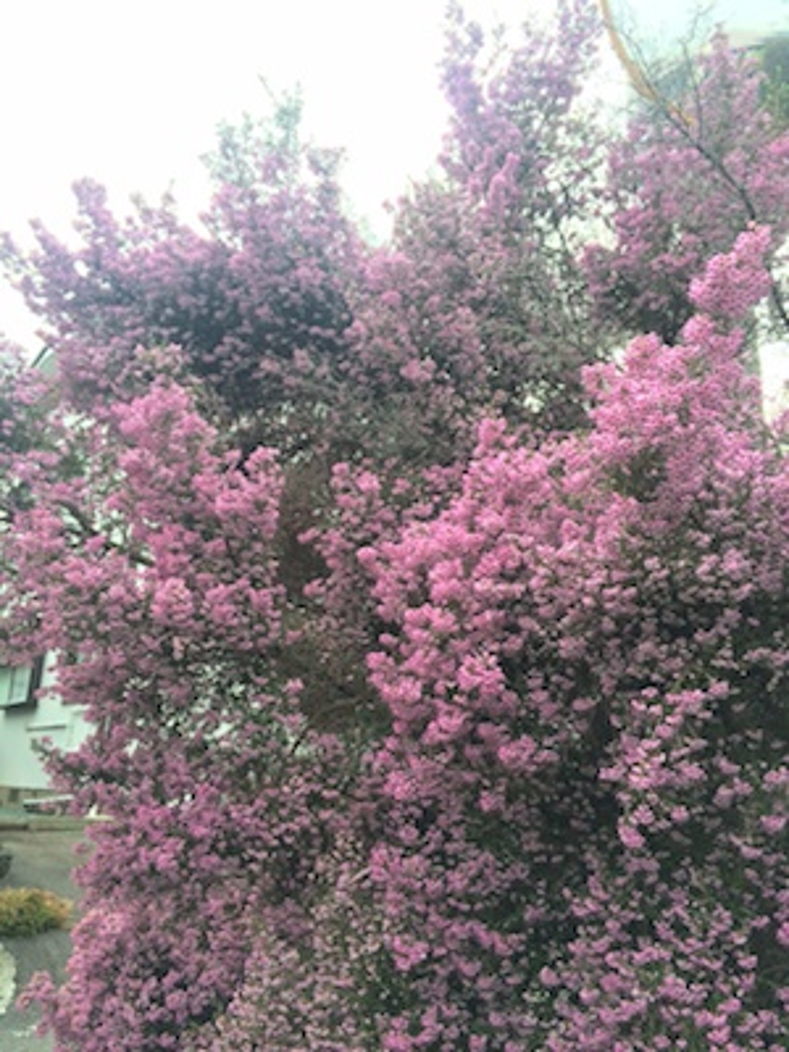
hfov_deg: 46.8
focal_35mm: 30
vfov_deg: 60.0
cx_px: 394
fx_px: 912
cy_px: 526
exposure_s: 1/124
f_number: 2.2
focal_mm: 4.12
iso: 32
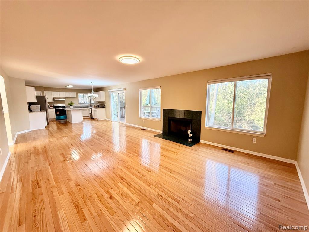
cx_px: 154
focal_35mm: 14
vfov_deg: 85.7
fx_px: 125
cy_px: 116
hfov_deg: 102.1
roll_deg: +0.2
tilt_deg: -6.4
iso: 160
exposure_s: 1/120
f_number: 2.2
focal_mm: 2.22
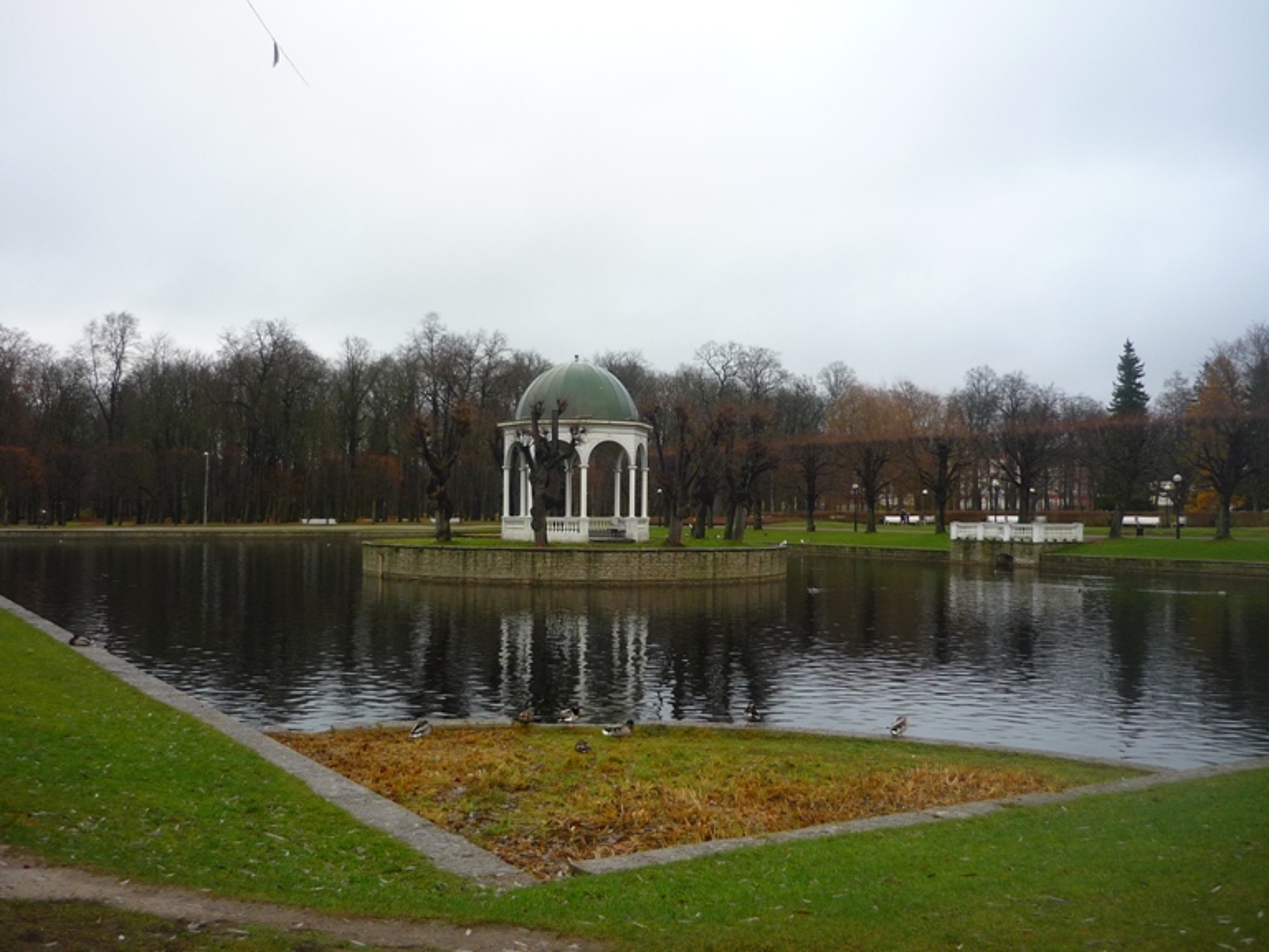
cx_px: 634
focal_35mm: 33
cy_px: 476
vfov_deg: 42.9
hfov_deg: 55.4
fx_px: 1210
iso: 100
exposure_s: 1/160
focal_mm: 5.5
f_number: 2.8
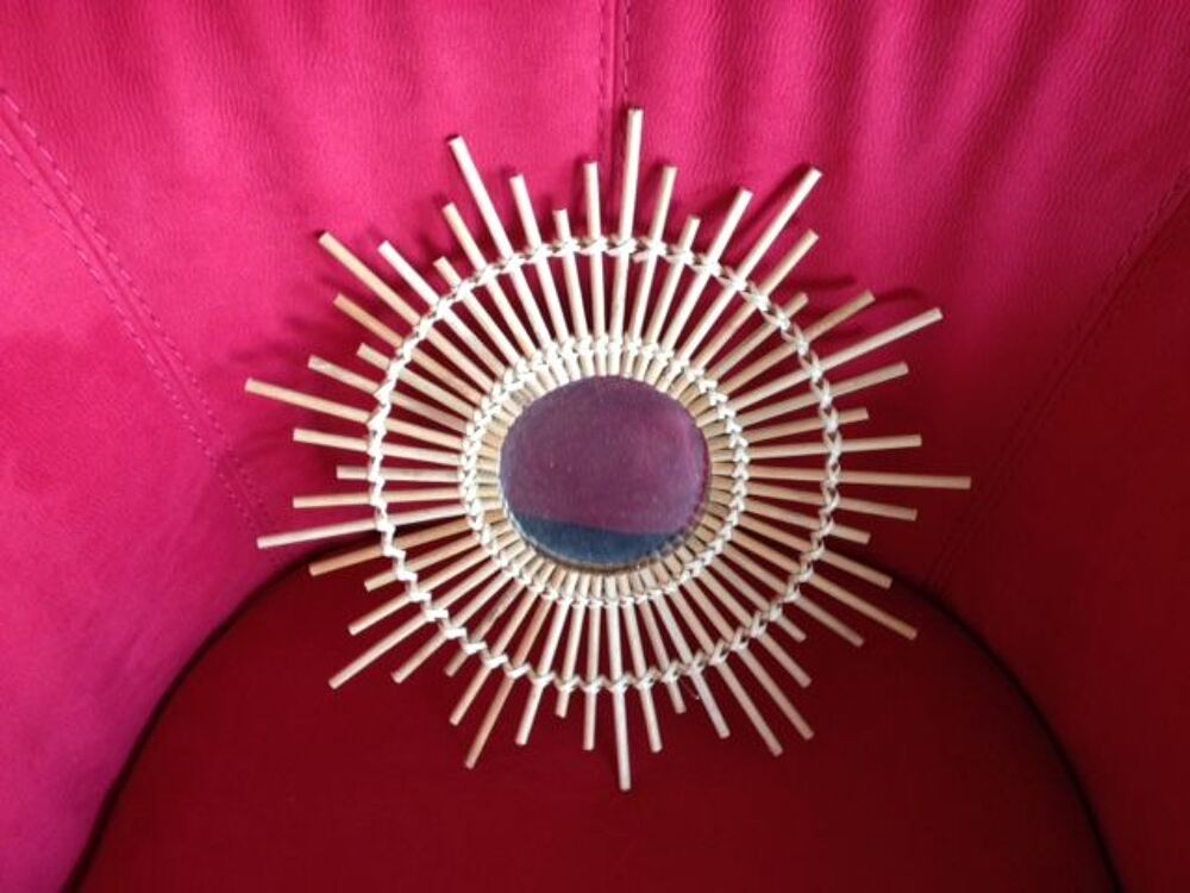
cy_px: 446
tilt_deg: -61.4
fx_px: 1203
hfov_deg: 52.6
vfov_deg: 40.7
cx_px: 595
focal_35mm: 35
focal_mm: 4.28
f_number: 2.4
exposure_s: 1/20
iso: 200
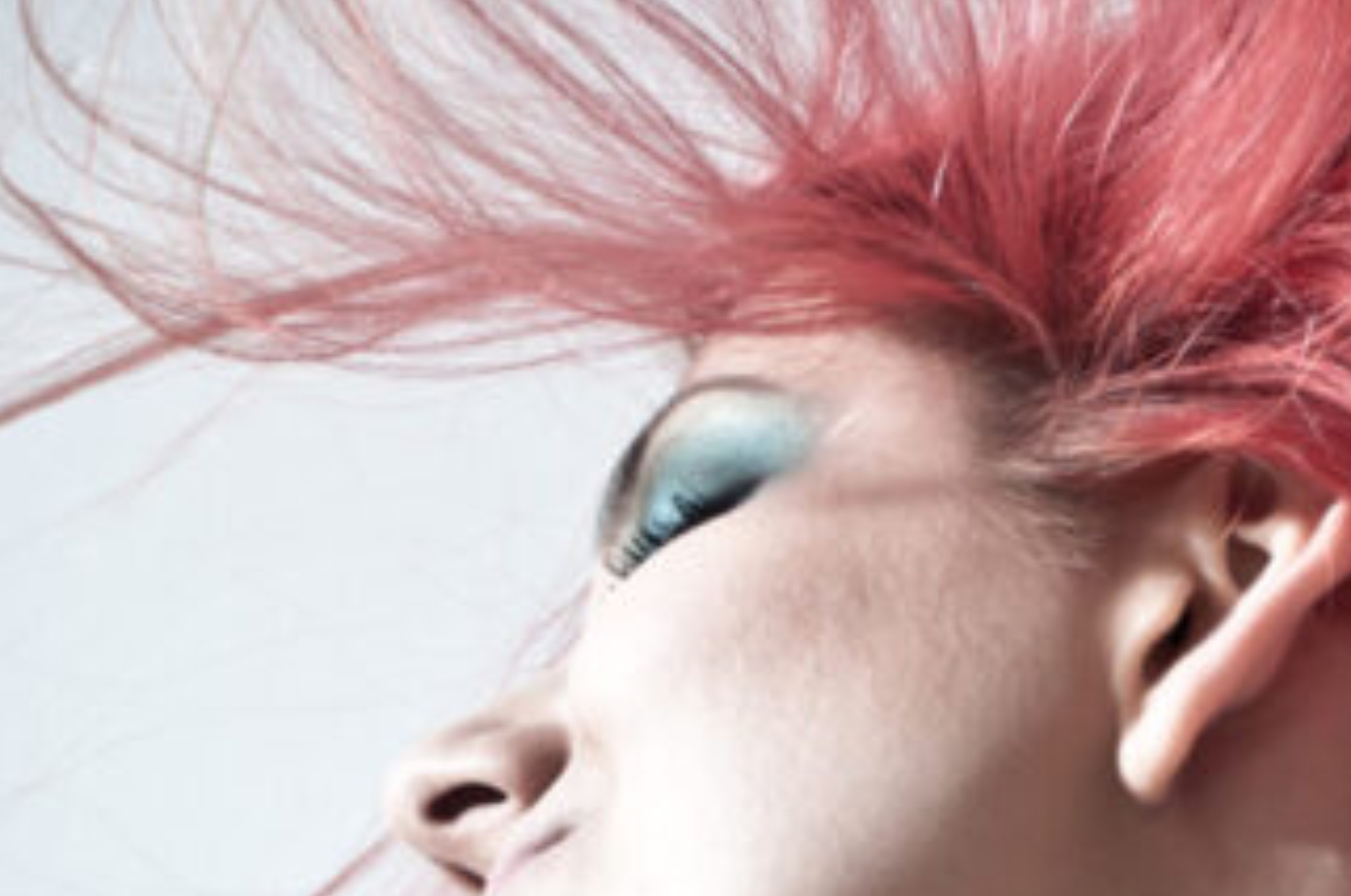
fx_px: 4309
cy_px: 623
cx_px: 1242
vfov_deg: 11.9
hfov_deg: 17.5
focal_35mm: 115
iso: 100
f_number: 5.6
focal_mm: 24
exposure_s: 1/8
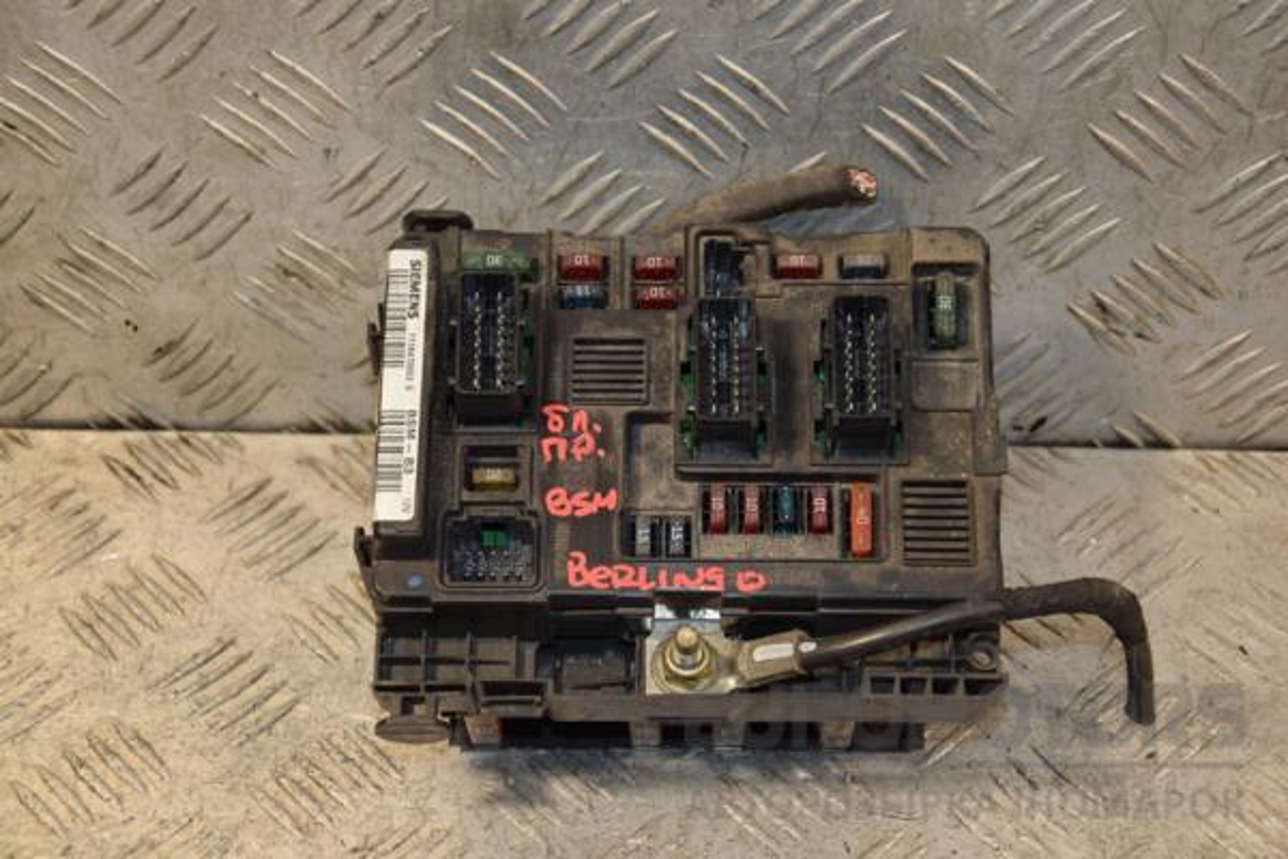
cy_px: 430
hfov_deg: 26.0
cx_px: 644
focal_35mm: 78
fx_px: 2790
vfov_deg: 17.5
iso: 800
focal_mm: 52
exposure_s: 1/160
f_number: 5
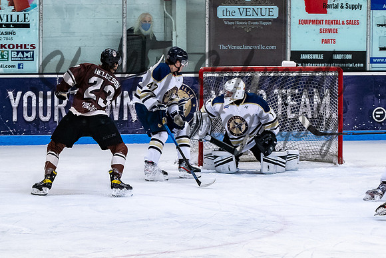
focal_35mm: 291
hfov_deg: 7.1
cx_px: 239
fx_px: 3119
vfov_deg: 4.7
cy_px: 136
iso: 1600
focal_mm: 116
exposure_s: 1/800
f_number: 3.5
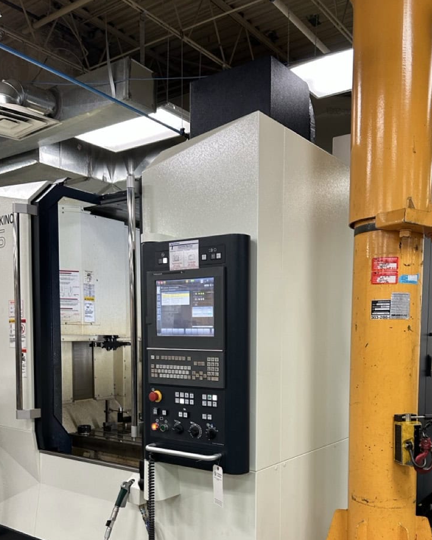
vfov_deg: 52.8
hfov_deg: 44.5
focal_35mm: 33
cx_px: 241
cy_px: 375
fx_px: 527
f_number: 1.8
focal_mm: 6.9
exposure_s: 1/60
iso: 200
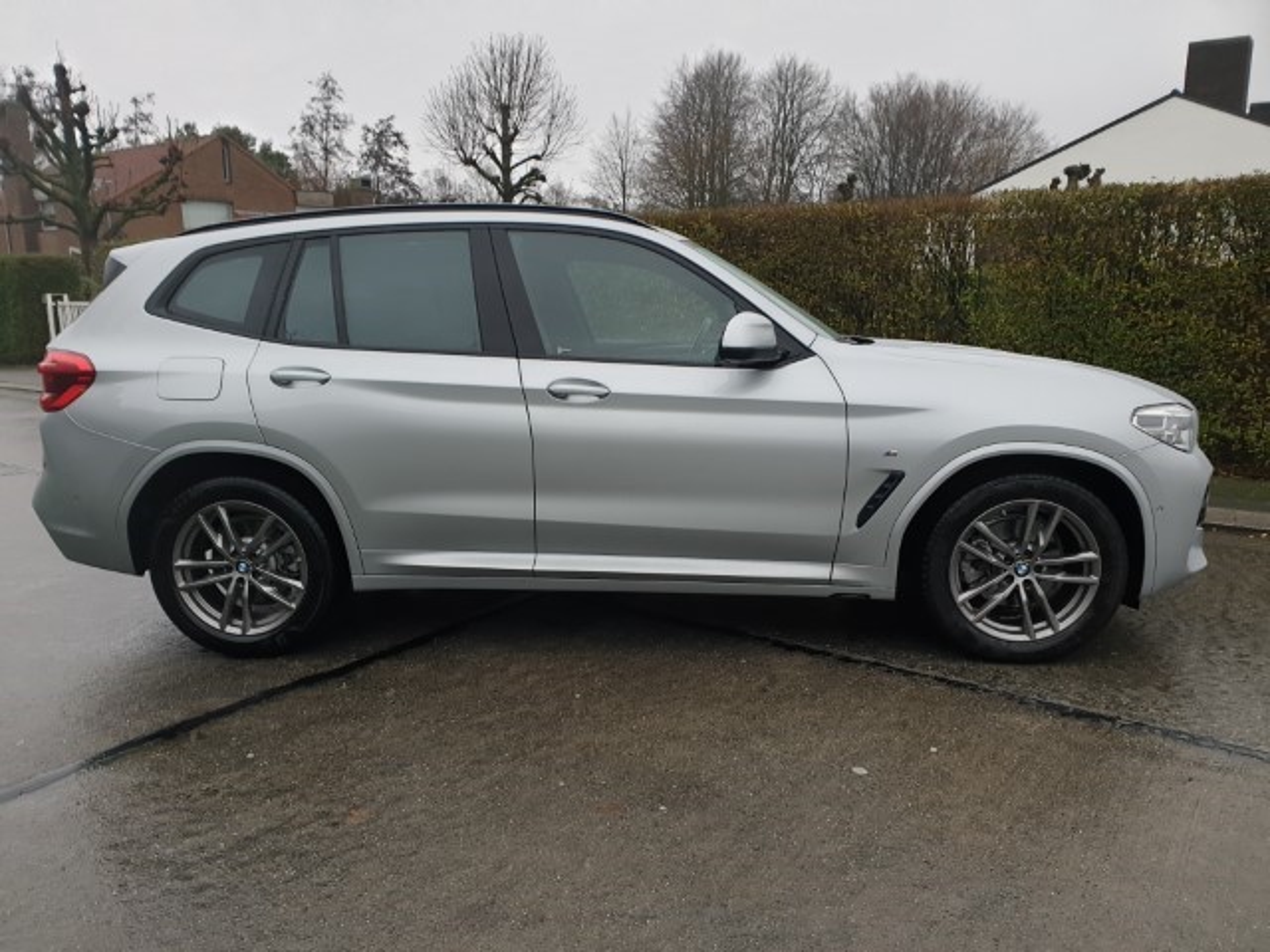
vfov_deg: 53.1
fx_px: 954
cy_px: 476
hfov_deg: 67.3
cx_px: 635
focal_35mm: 26
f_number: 2.4
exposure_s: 1/50
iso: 80
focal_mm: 4.3
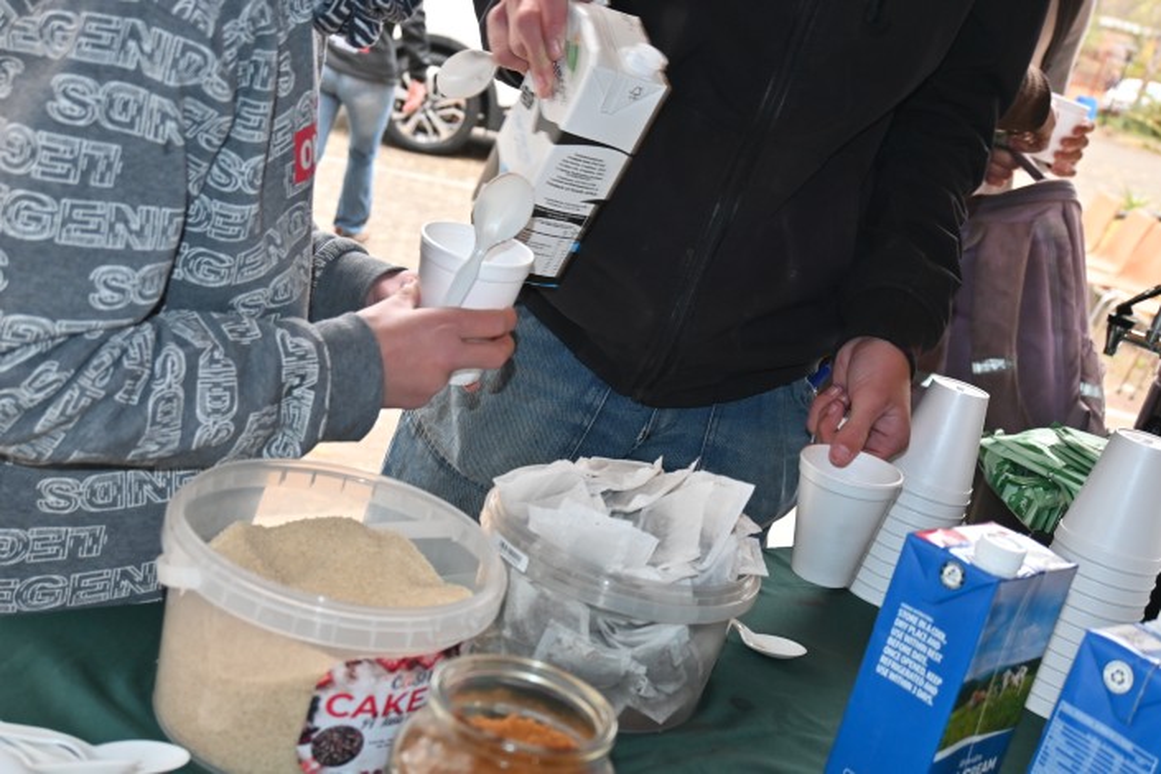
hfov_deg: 48.7
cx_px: 580
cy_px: 387
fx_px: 1282
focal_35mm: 40
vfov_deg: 33.6
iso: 400
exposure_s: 1/100
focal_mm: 26.5
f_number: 4.5
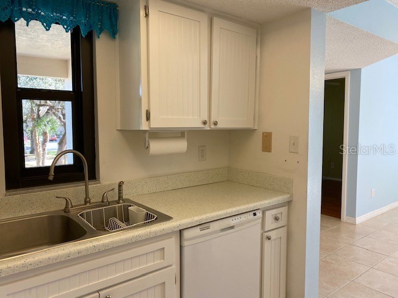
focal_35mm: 26
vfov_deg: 53.1
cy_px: 149
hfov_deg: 67.3
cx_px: 199
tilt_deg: -3.3
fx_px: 299
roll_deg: -0.4
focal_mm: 4.25
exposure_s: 1/120
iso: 80
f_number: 1.8
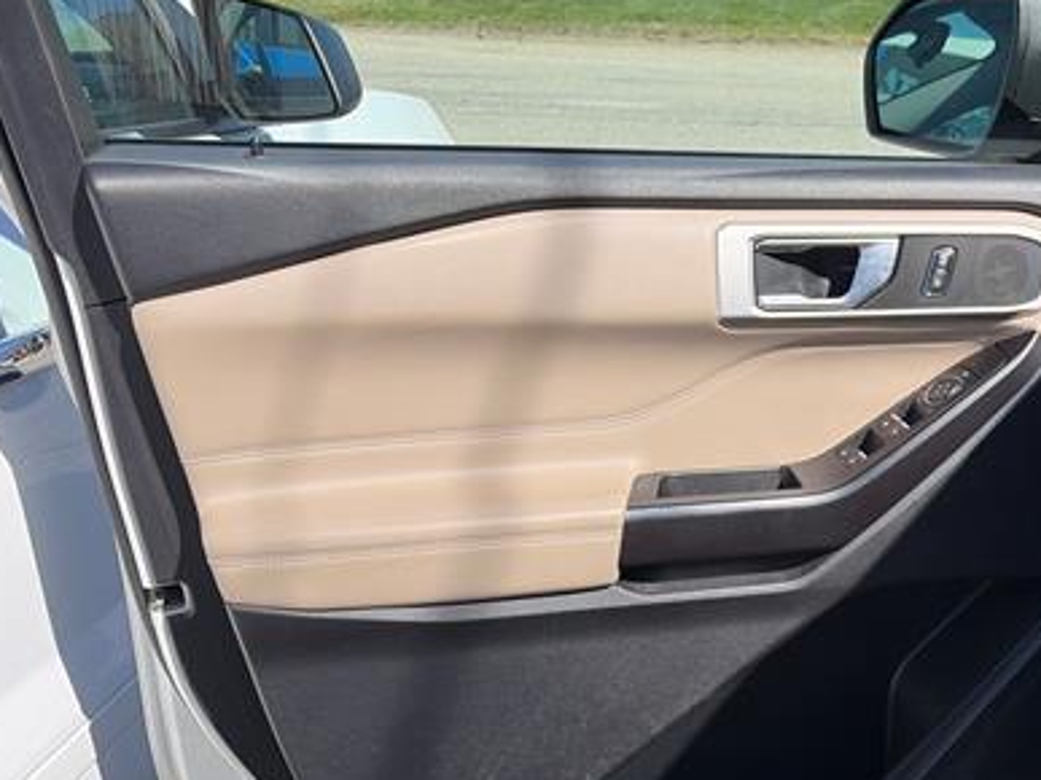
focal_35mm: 43
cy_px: 511
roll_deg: +1.7
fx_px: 1293
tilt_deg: -27.5
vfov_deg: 33.3
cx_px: 759
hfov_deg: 42.7
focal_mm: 5.96
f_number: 1.6
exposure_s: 1/2451
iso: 50
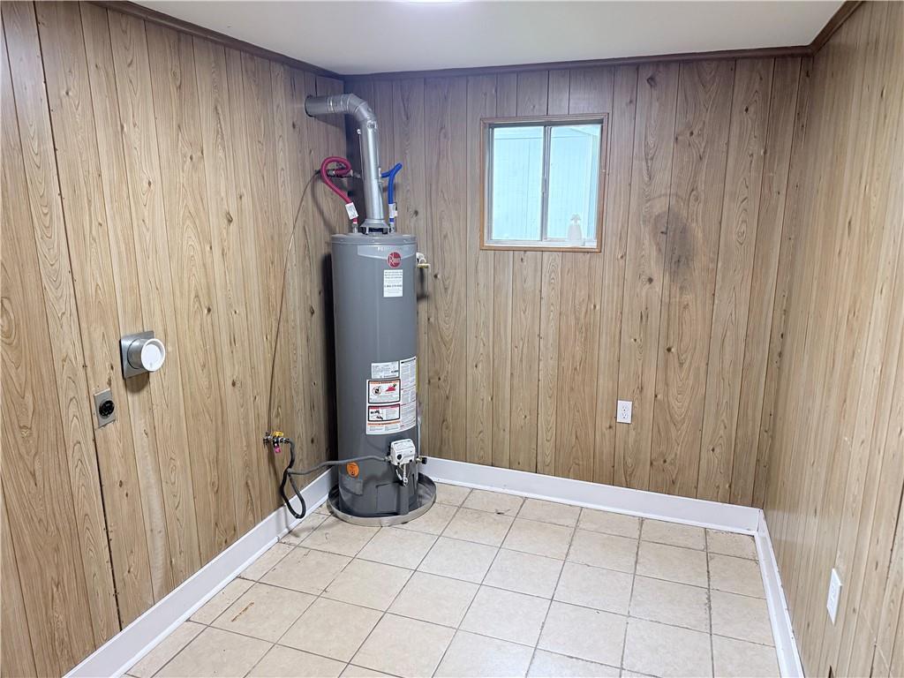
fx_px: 627
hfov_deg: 71.6
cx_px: 452
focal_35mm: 24
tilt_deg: -12.7
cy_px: 339
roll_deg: +0.3
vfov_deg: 56.8
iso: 320
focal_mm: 6.76
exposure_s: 1/60
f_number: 1.78
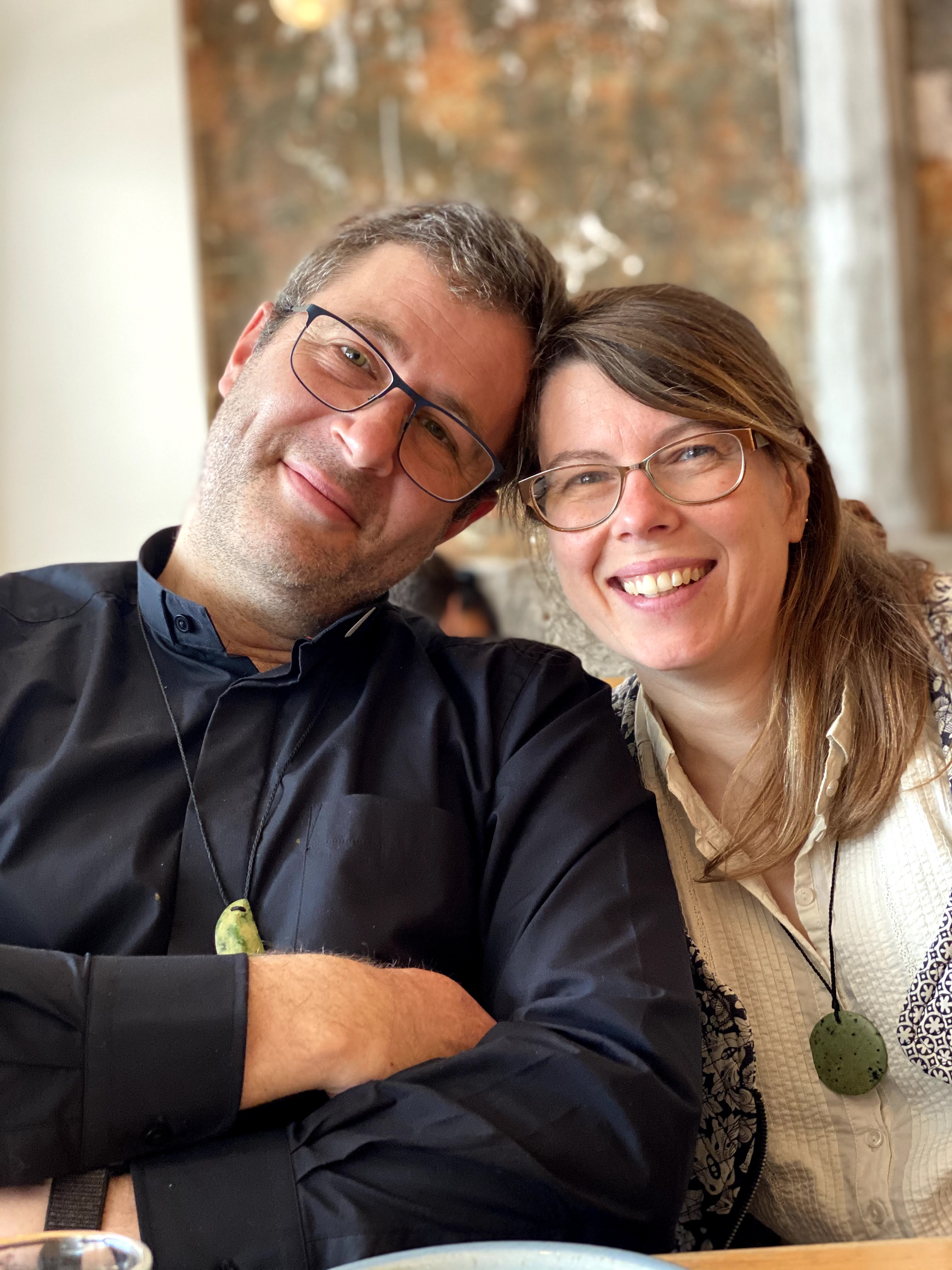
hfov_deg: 28.0
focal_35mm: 52
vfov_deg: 36.8
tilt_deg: +1.7
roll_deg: +3.3
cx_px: 476
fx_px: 1907
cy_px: 635
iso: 160
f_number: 2
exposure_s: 1/50
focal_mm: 6
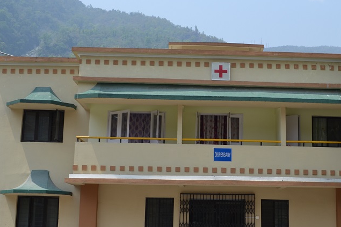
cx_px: 222
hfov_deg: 37.9
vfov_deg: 25.9
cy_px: 138
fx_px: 492
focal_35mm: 52
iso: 100
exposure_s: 1/200
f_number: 7.1
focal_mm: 22
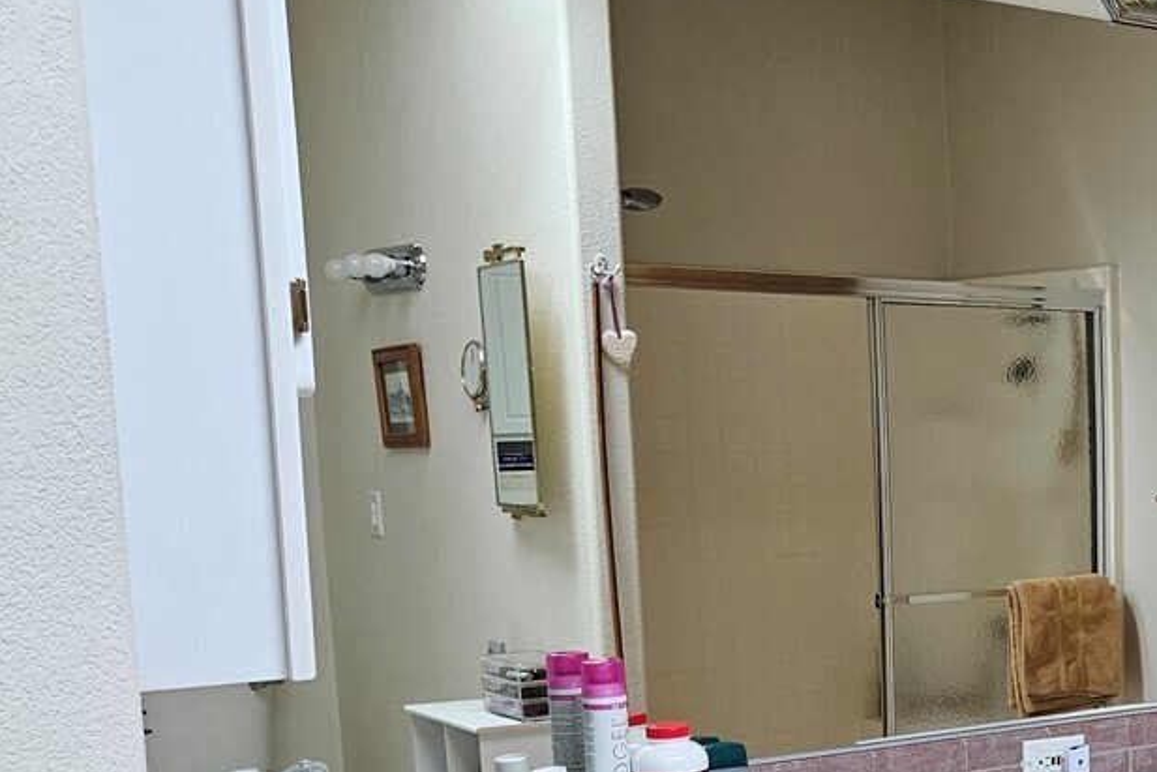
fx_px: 1993
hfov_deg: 28.3
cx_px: 1376
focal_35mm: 62
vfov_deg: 21.6
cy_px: 652
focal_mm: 5.4
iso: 160
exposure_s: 1/180
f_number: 1.8
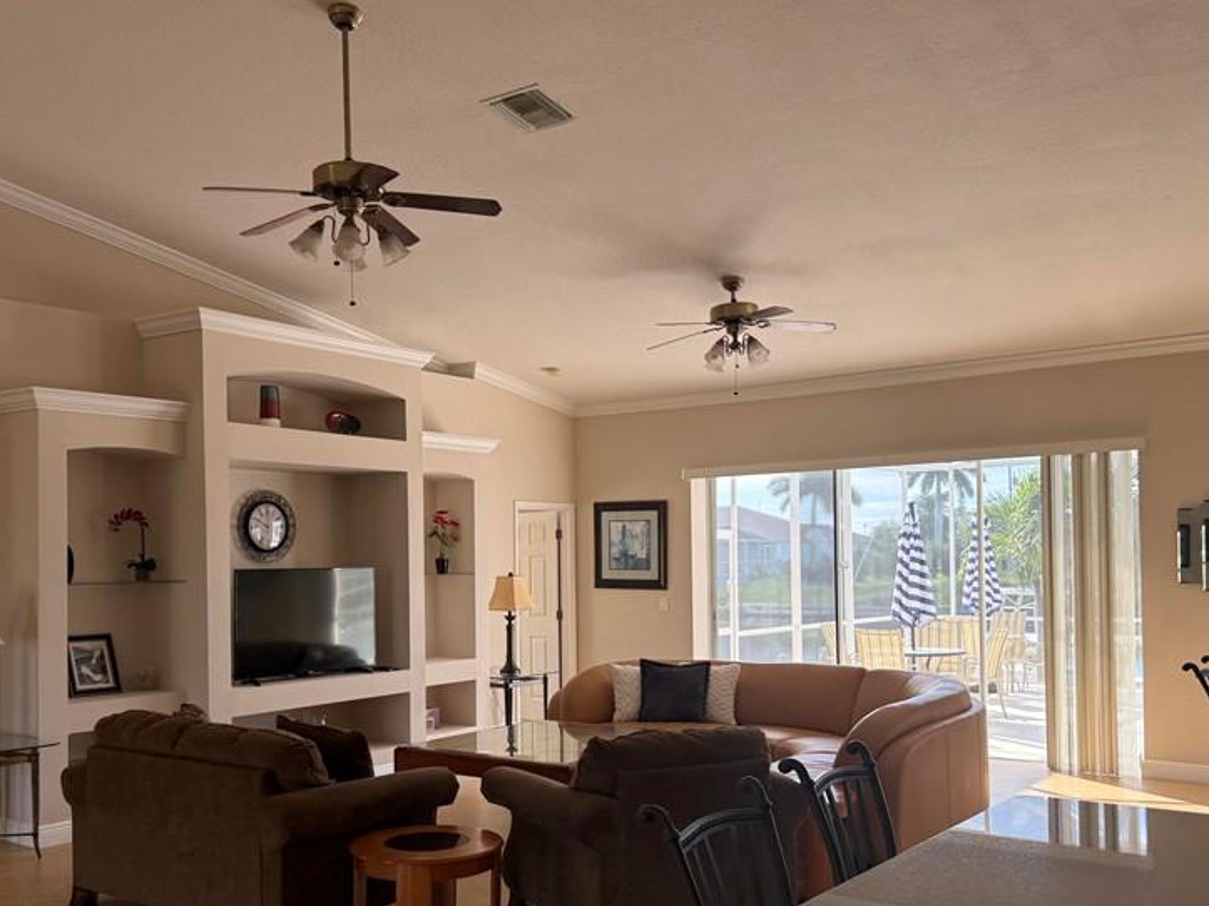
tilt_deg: +1.2
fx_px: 1187
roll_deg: +0.2
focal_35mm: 34
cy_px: 548
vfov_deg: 41.6
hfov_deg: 53.9
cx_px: 542
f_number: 1.78
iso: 100
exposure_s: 1/286
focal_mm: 6.76
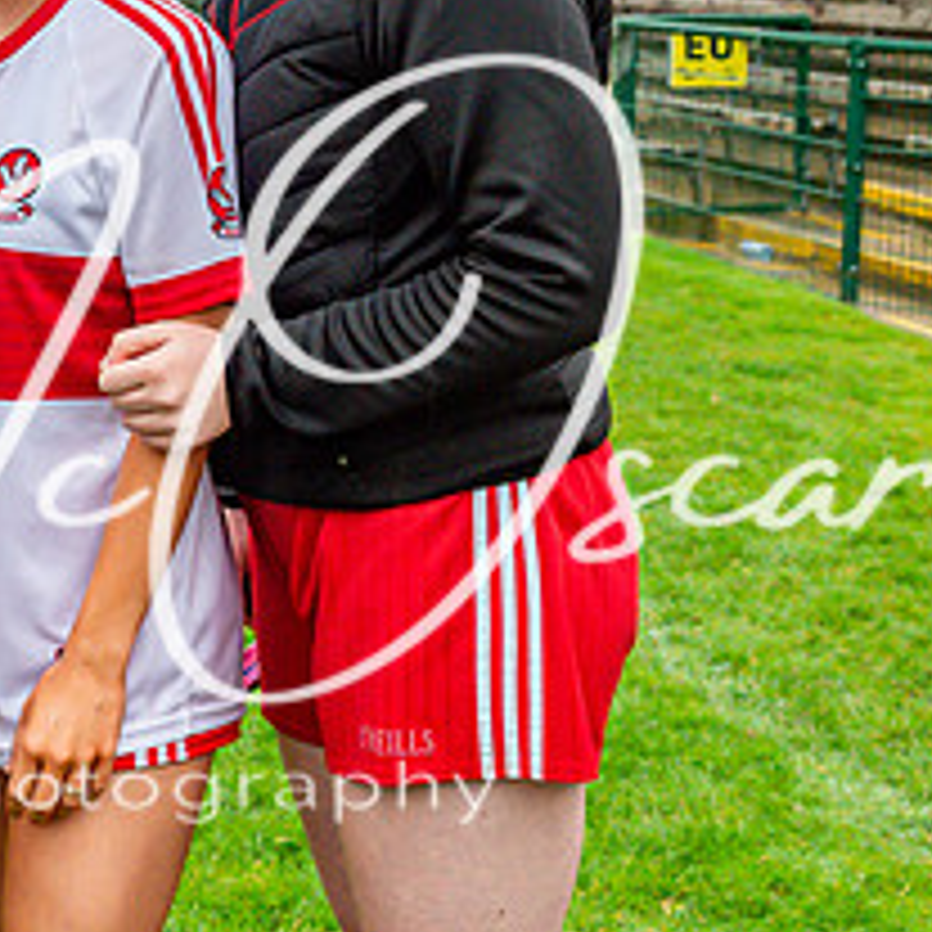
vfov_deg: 20.4
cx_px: -176
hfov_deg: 19.7
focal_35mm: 83
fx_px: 2528
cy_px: 62
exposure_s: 1/100
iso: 1600
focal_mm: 32
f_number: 4
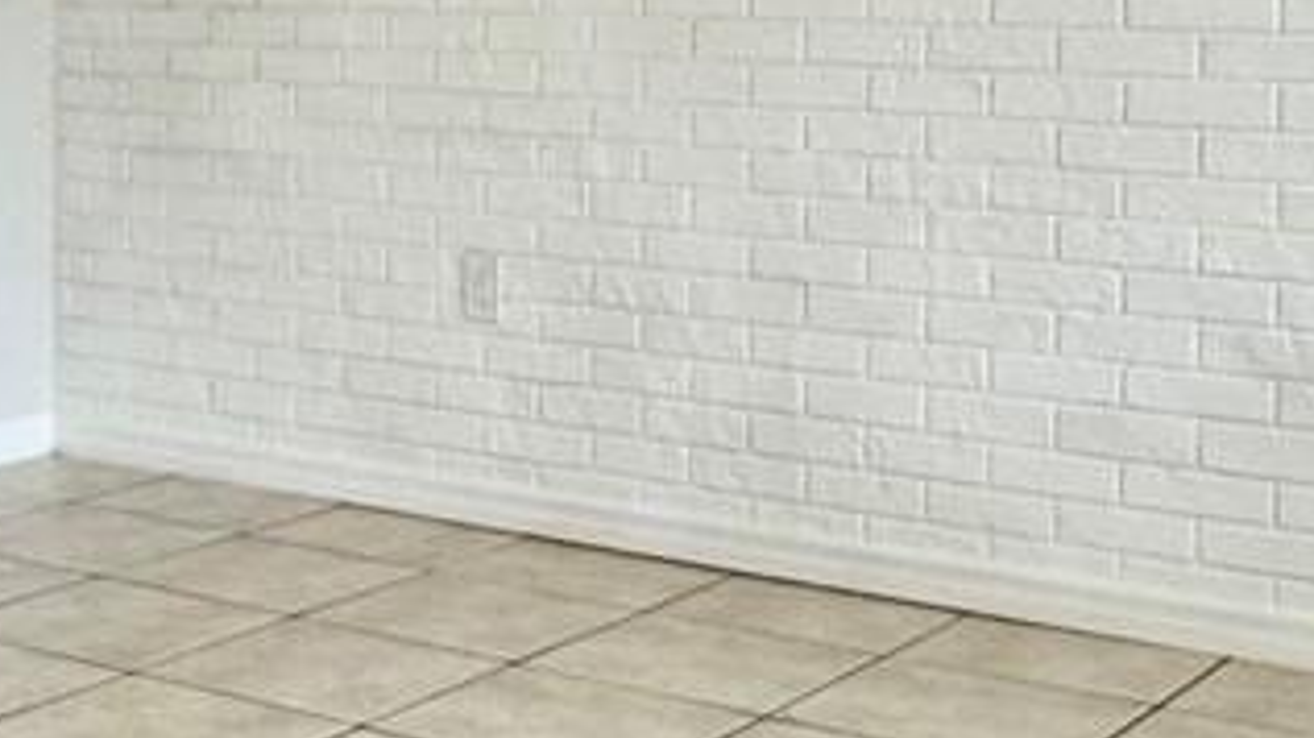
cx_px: 133
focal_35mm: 77
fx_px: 2682
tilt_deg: -2.5
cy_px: -17
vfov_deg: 15.4
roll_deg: +0.1
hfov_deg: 26.6
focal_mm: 2.22
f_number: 2.2
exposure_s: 1/120
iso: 250
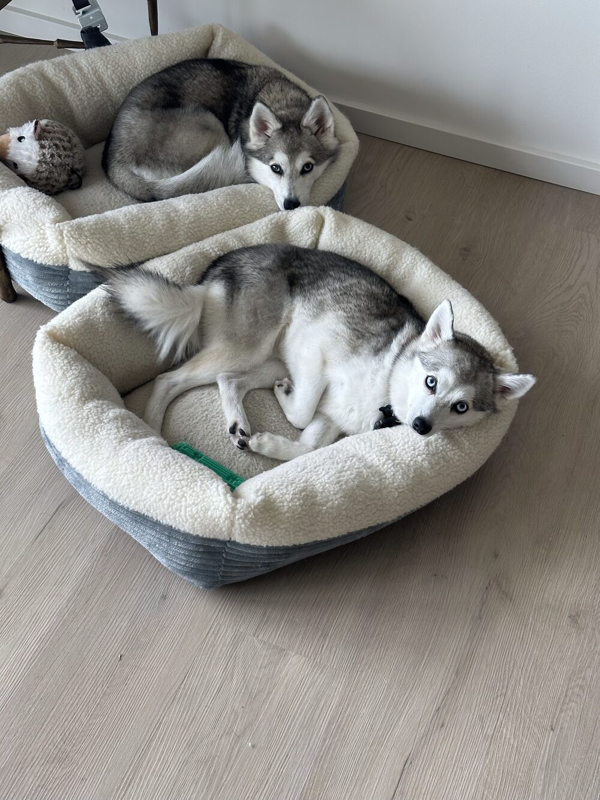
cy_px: 400
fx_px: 1109
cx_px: 300
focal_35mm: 48
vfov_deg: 39.7
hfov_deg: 30.3
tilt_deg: -49.1
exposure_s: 1/121
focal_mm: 6.86
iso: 50
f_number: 1.78
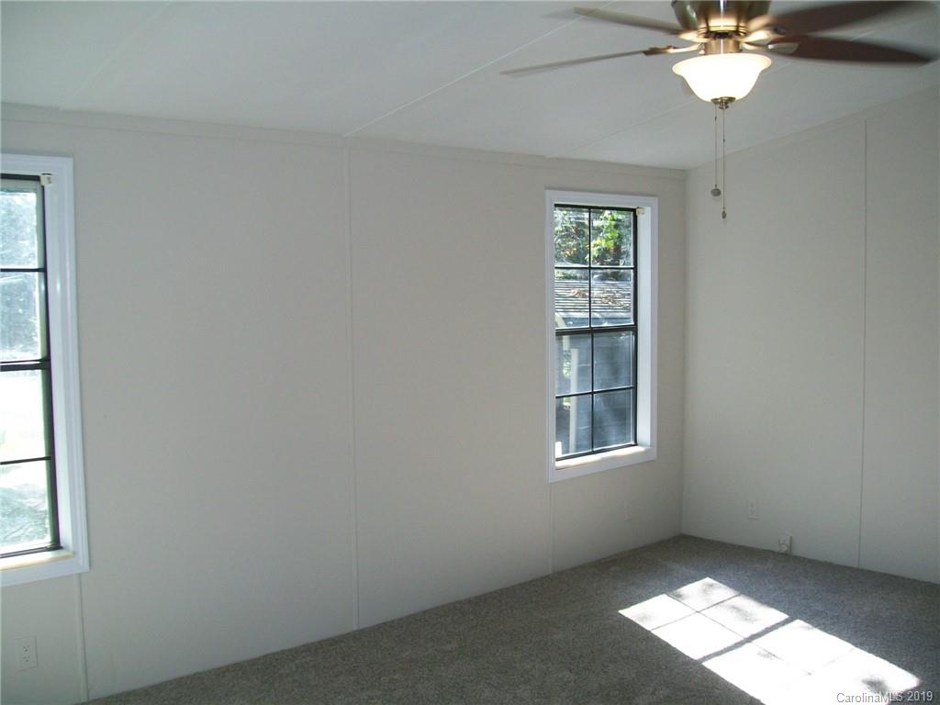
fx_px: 978
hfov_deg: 51.4
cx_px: 470
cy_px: 352
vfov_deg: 39.7
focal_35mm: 36
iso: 64
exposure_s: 1/60
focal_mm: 6
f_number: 2.7
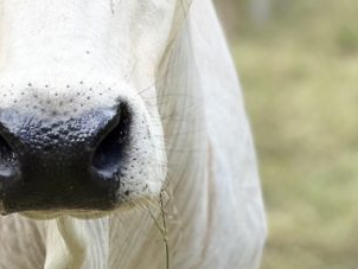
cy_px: -56
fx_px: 2701
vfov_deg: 5.7
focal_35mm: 261
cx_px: 73
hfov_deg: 7.6
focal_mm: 9
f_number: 2.8
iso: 25
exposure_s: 1/168
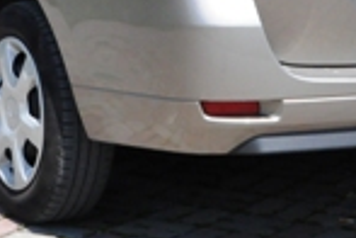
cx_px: 206
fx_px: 1681
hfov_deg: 12.1
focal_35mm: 170
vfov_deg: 7.9
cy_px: -101
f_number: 13
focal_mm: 26
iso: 1250
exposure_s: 1/640
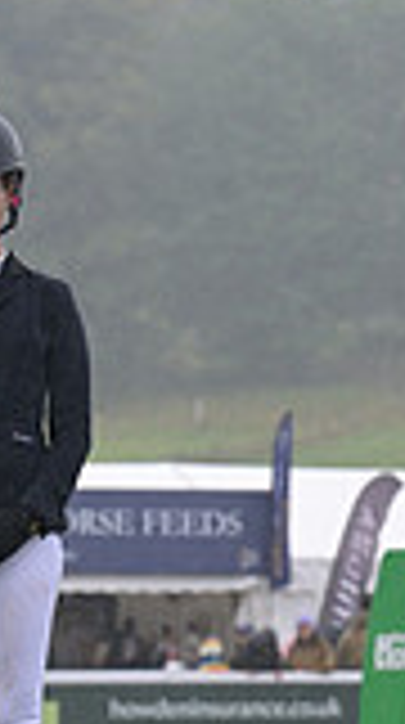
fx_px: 8344
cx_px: 886
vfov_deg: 5.0
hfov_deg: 2.8
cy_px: 515
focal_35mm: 435
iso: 1100
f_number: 5
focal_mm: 115
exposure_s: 1/1000
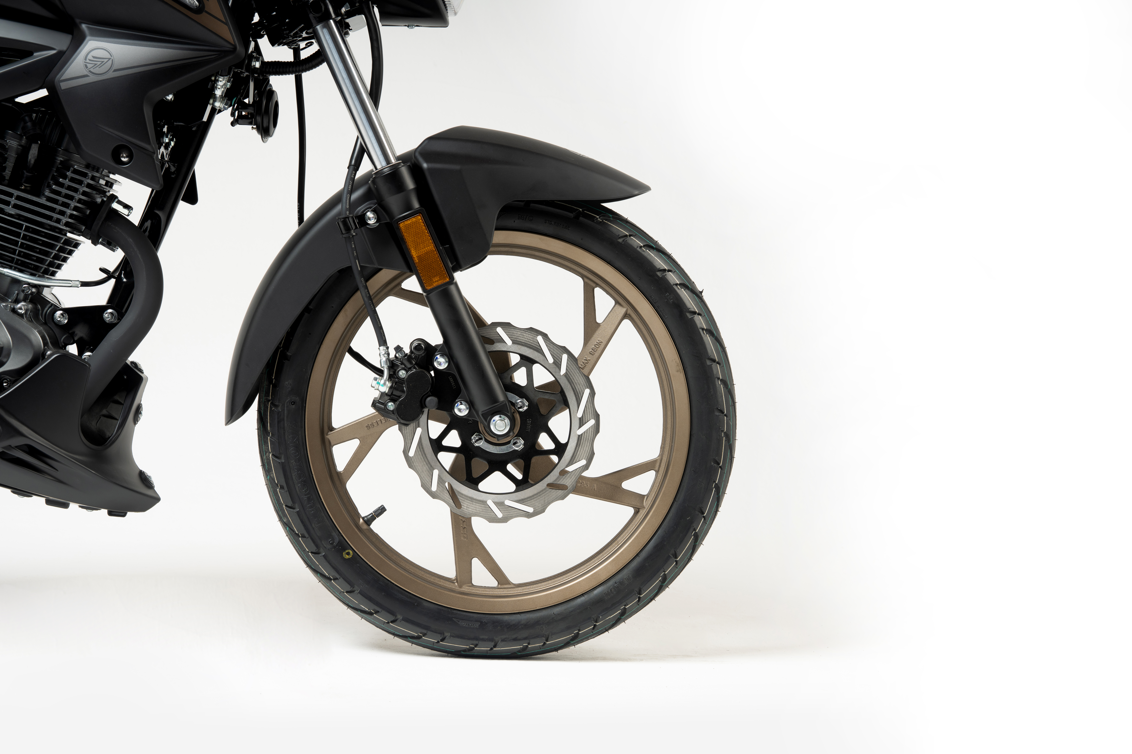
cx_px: 566
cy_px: 377
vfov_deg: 19.5
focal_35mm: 70
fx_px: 2201
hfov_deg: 28.8
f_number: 10
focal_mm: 70
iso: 160
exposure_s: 1/160
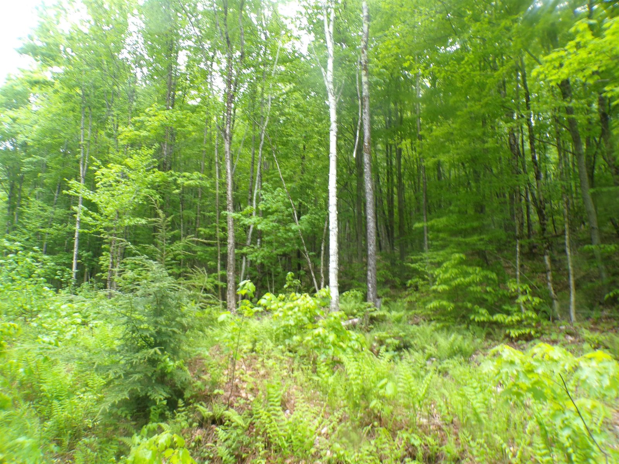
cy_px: 232
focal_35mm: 24
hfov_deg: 71.6
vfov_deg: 56.8
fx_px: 429
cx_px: 310
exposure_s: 1/34
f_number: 3
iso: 107
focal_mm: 4.3
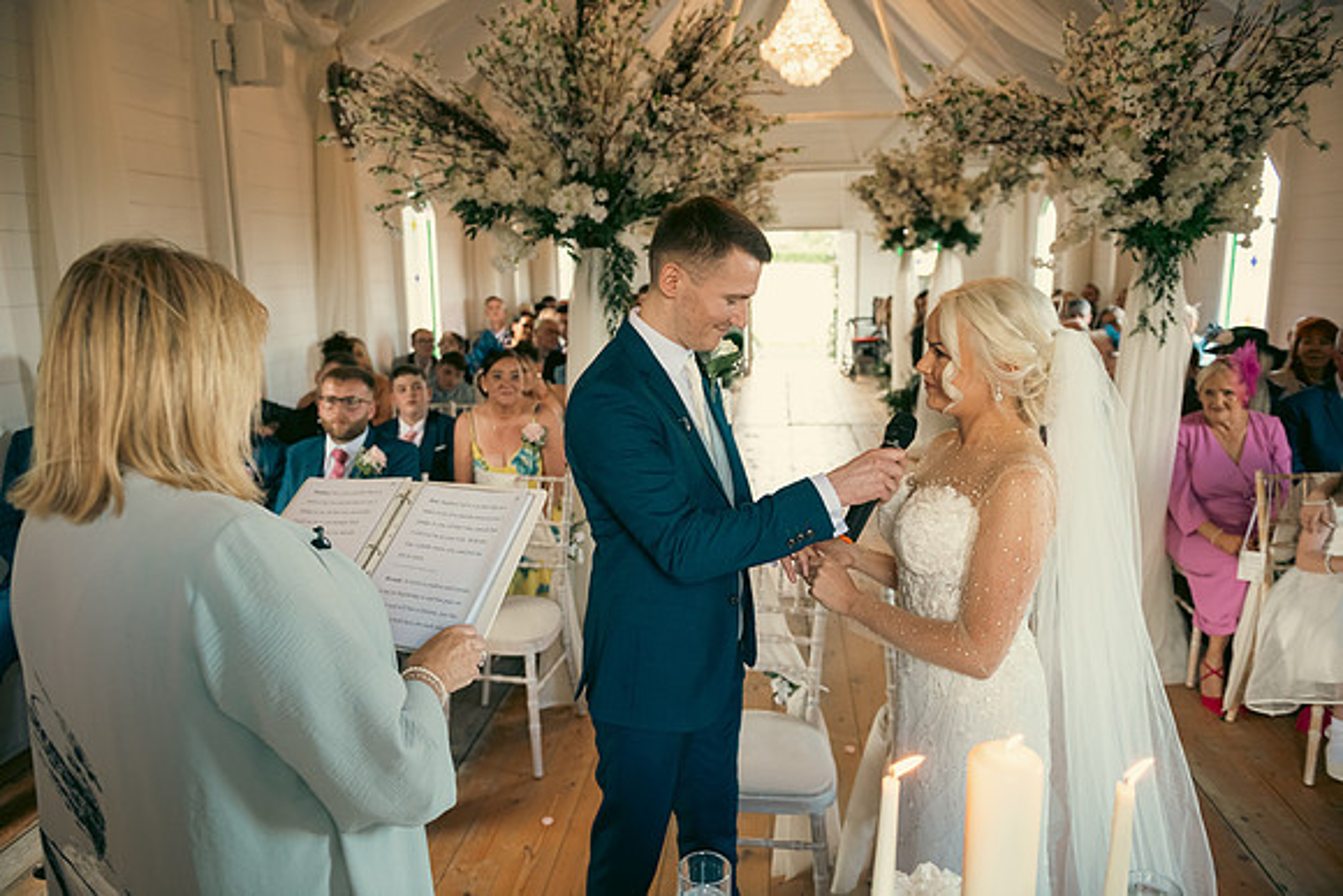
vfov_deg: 53.2
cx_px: 672
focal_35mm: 24
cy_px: 448
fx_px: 896
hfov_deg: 73.7
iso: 640
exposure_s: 1/160
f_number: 3.5
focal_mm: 24
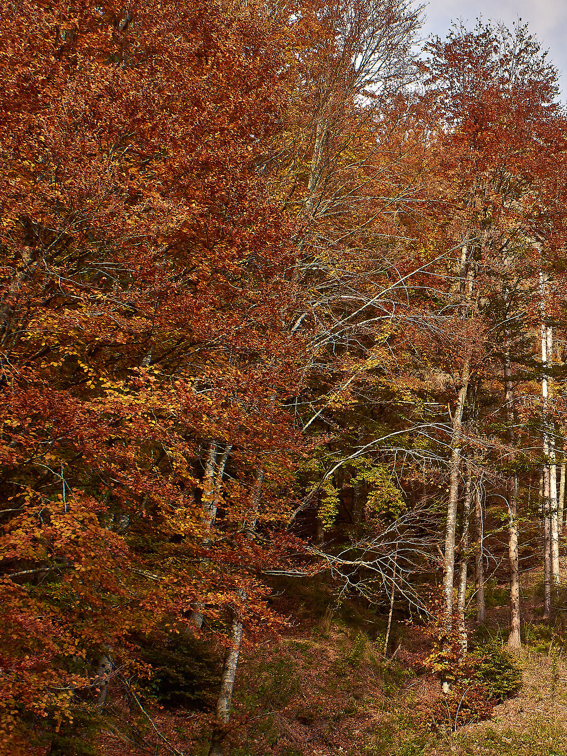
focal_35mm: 57
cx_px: 620
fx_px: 1245
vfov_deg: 33.8
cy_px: 400
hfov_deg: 24.0
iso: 100
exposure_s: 1/20
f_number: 18
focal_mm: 24
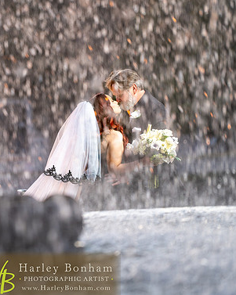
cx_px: 47
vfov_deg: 6.7
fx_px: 2526
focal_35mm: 289
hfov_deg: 5.3
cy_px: 150
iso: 640
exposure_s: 1/200
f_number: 4
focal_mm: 200
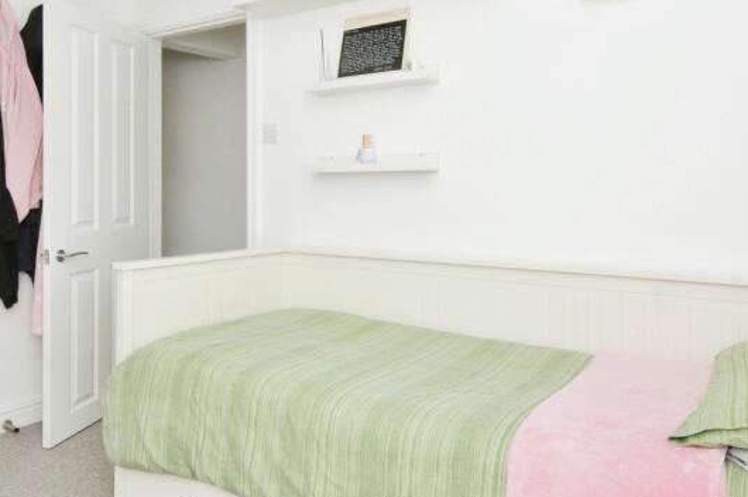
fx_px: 602
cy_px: 162
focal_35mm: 29
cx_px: 313
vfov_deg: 44.2
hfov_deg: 63.3
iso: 500
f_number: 6.3
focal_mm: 10
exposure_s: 1/60
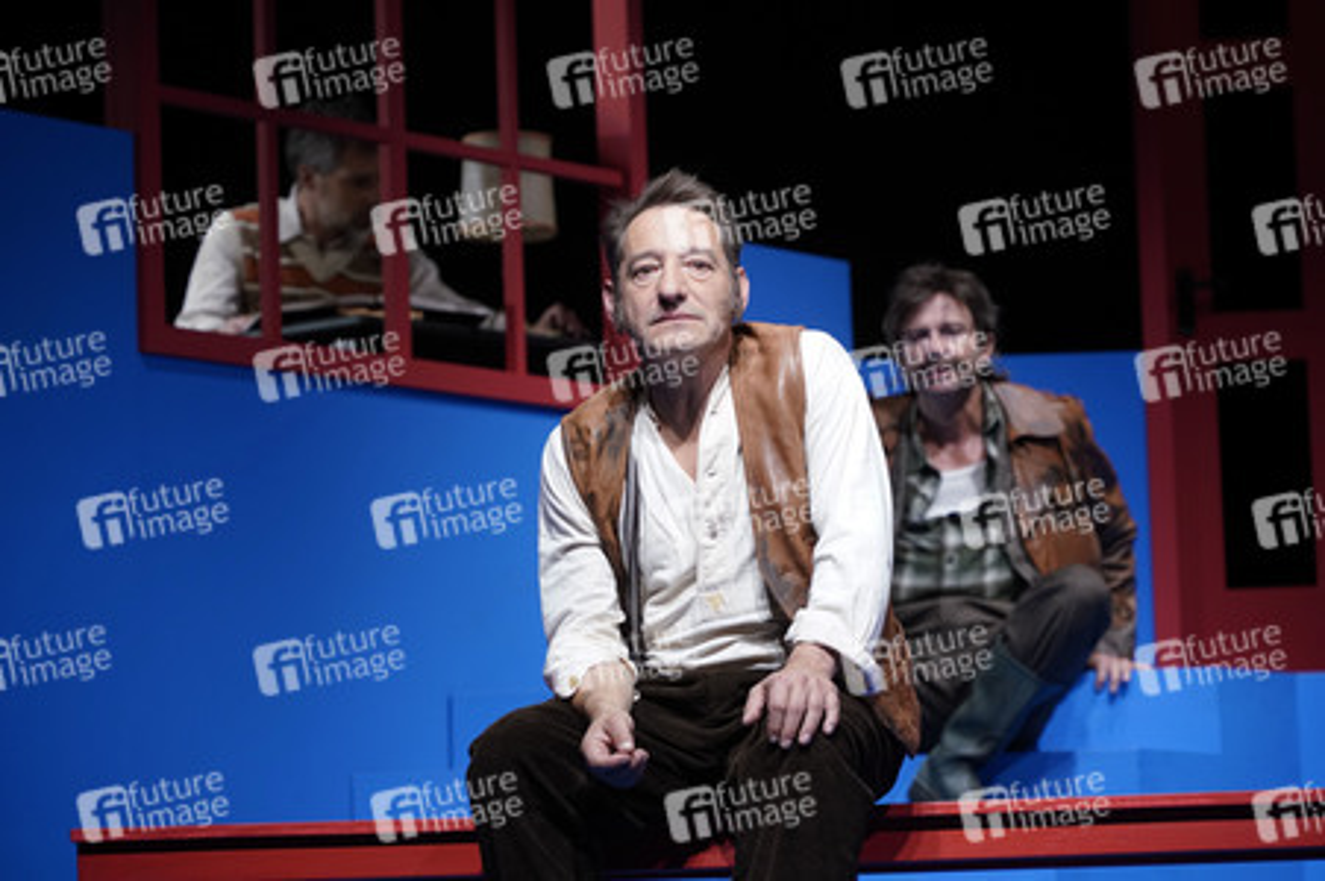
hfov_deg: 14.4
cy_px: 440
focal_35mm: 143
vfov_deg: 9.6
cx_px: 662
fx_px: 5259
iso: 2000
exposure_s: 1/400
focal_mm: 143
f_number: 5.6
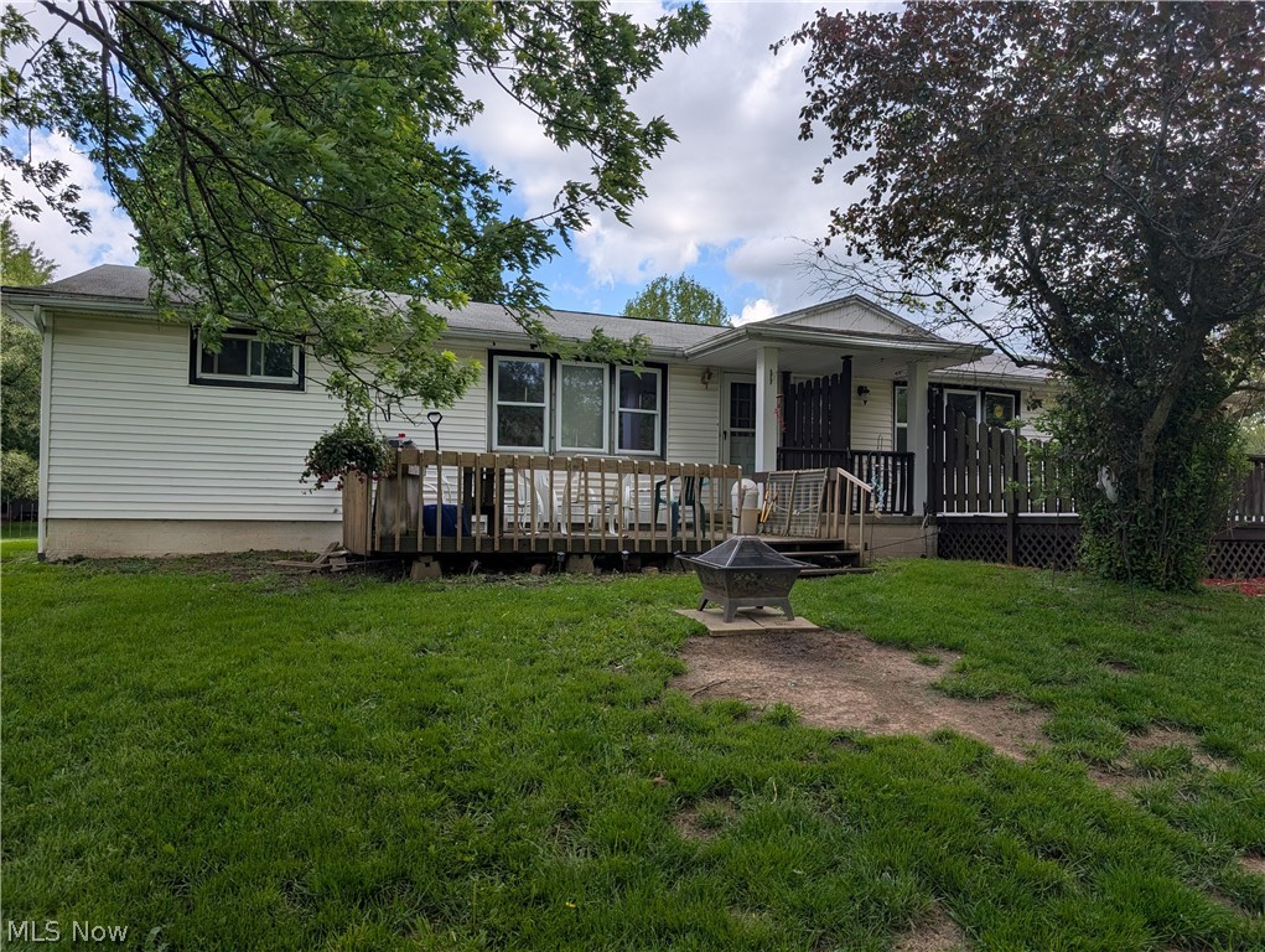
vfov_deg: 56.9
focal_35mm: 24
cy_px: 476
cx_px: 632
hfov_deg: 71.5
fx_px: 878
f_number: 1.68
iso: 20
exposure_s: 1/742
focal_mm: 6.9
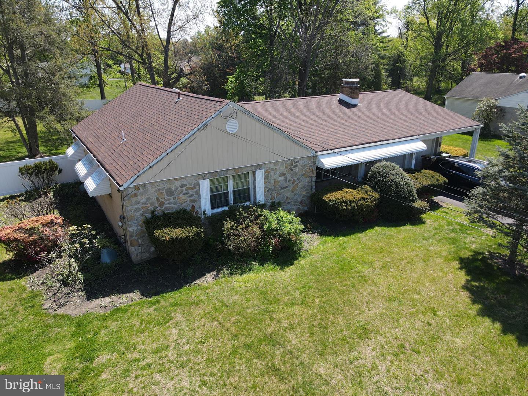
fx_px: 366
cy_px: 198
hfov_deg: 71.6
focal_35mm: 24
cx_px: 264
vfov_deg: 56.8
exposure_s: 1/250
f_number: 2.8
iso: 100
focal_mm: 4.5
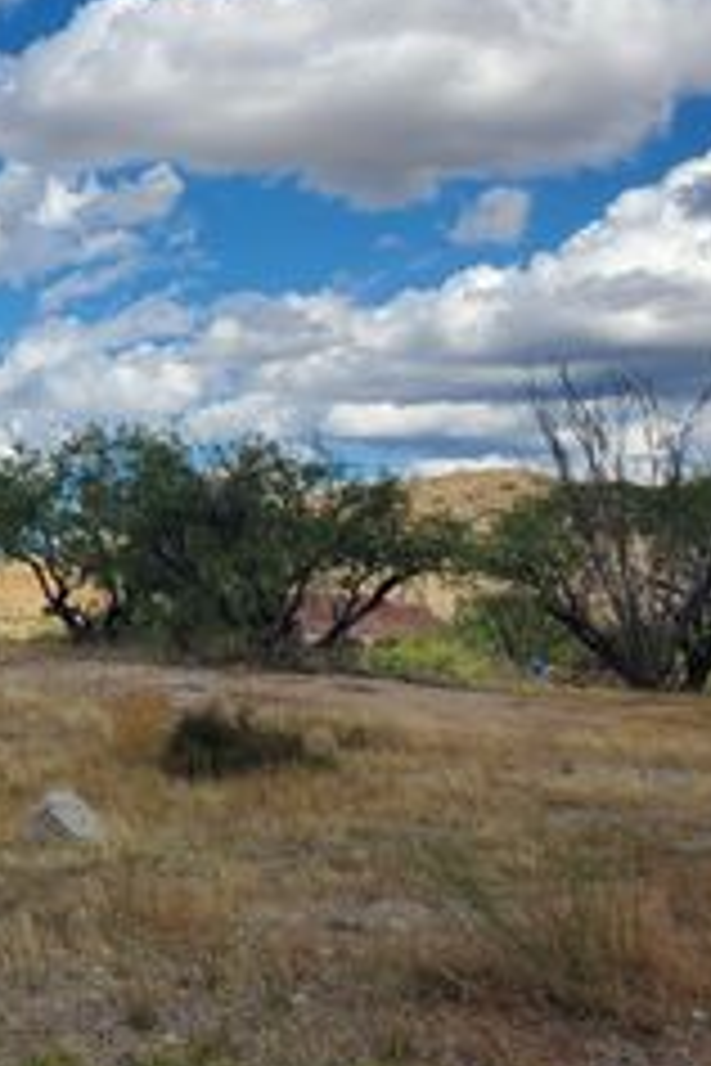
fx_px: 1688
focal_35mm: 57
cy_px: 461
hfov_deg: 20.5
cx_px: -342
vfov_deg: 35.0
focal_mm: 4.3
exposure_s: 1/2228
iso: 50
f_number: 2.4
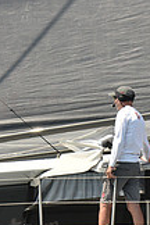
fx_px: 1837
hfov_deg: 4.7
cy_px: 299
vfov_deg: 6.9
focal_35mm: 294
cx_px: 131
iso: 250
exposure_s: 1/800
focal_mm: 82
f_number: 8
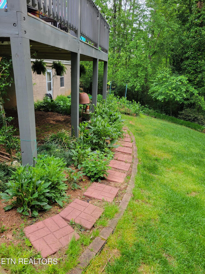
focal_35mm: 26
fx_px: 205
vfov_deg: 67.3
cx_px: 102
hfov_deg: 53.1
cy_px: 137
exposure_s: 1/206
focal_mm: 5.4
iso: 40
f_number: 1.8
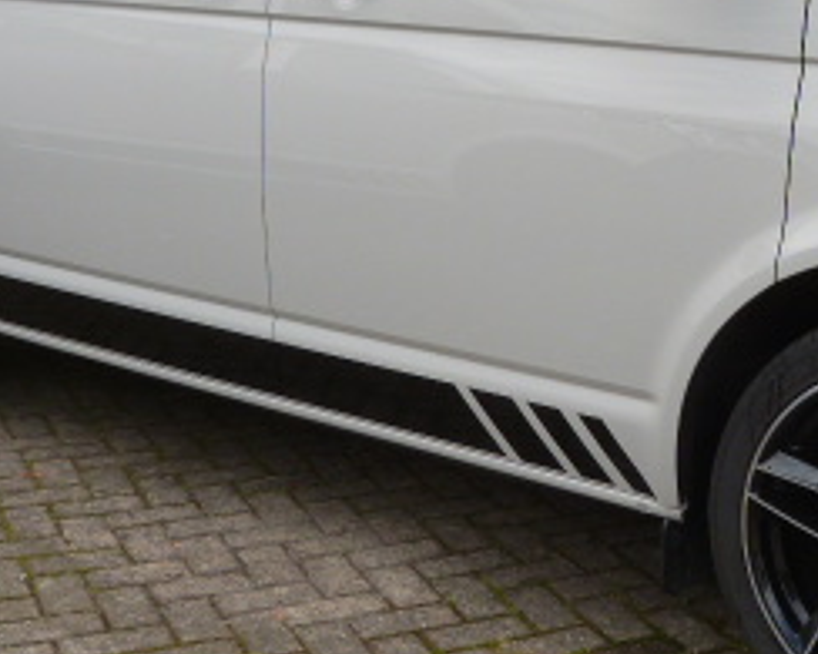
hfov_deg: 29.3
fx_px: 1549
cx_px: 557
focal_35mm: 64
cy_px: 298
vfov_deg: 23.8
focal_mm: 4.5
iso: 100
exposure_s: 1/160
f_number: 4
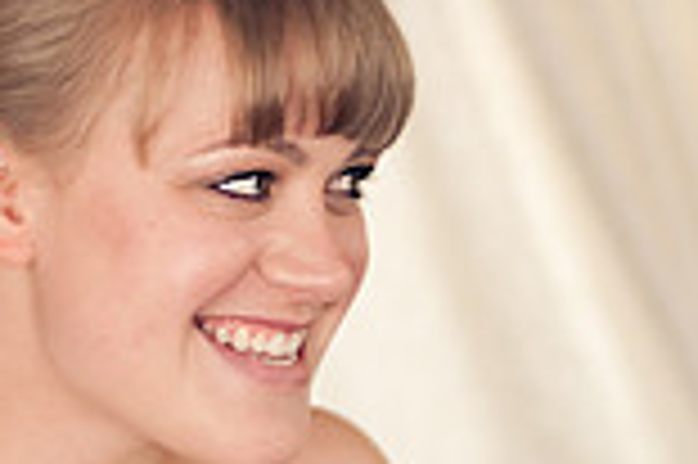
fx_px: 3622
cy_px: 550
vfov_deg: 7.3
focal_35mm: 187
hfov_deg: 11.0
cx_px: 135
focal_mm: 50
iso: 200
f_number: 1.8
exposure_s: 1/100
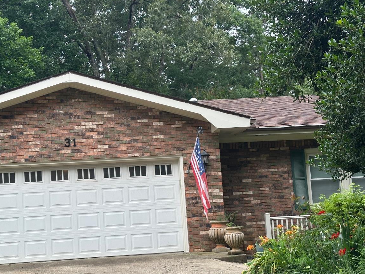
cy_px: 160
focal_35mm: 63
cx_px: 126
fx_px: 664
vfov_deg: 23.3
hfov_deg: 30.5
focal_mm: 6.86
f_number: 1.78
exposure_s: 1/527
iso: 64
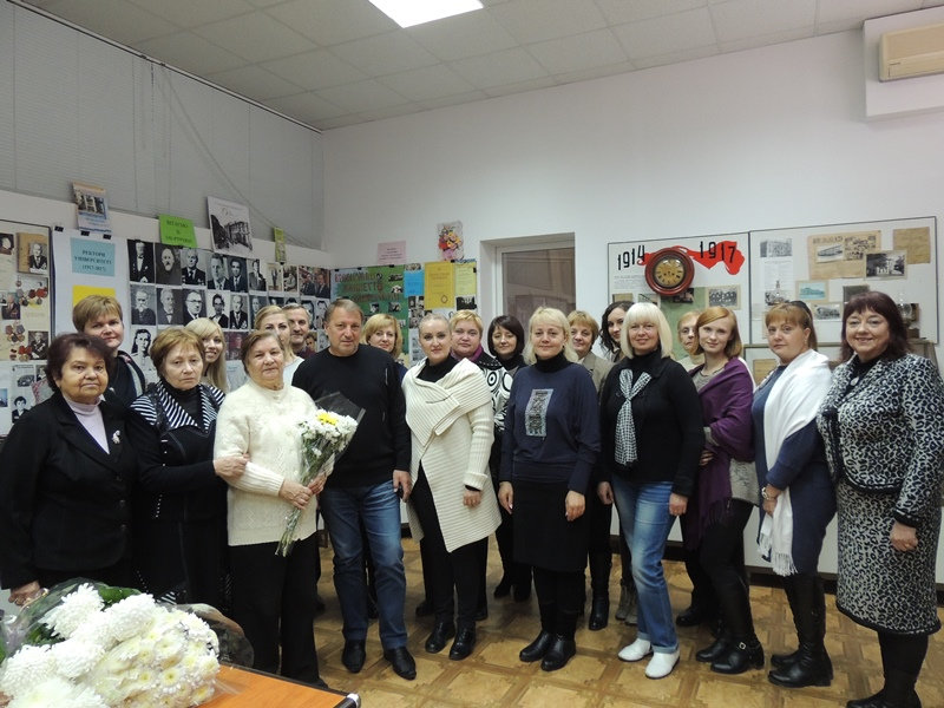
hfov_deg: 71.6
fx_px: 654
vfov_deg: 56.8
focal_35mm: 24
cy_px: 354
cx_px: 472
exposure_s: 1/25
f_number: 3
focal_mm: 4.3
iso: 400
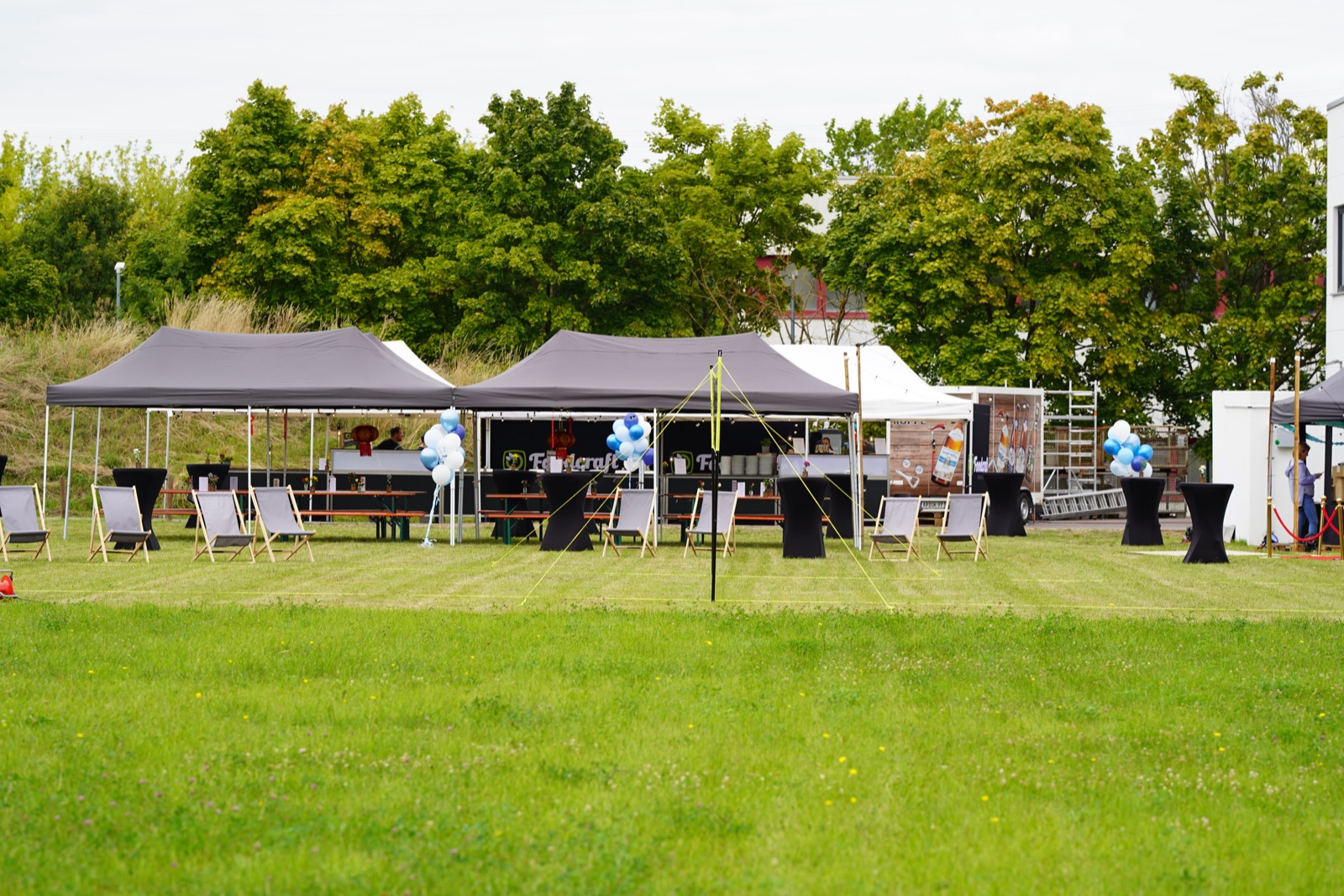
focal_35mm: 135
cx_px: 672
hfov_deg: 15.2
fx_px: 5039
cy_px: 448
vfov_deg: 10.2
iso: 100
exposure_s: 1/200
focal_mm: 135
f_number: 5
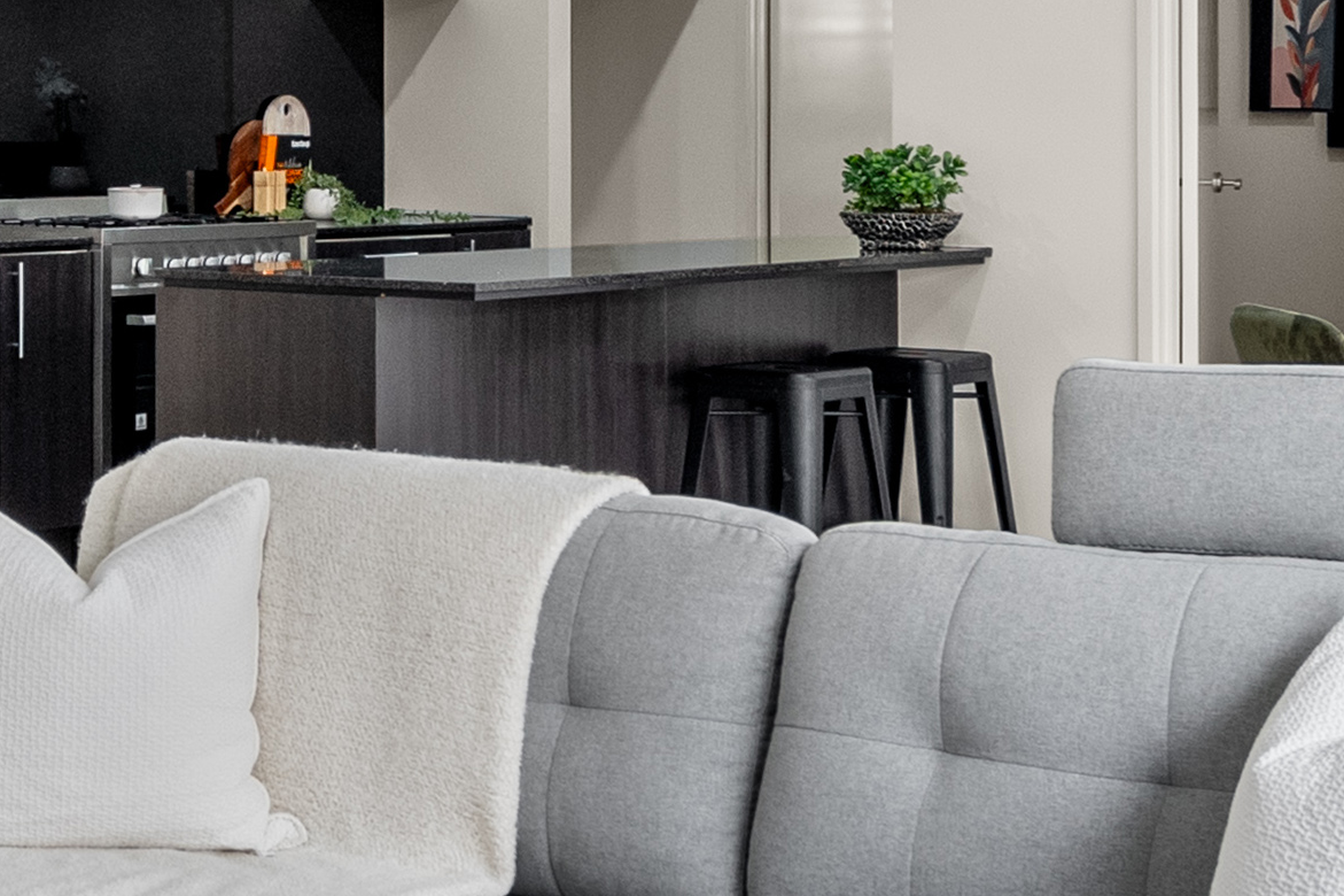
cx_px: 124
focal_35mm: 82
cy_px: 60
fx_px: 3060
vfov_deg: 16.4
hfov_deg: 24.1
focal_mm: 16
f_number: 8
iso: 400
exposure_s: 1/10
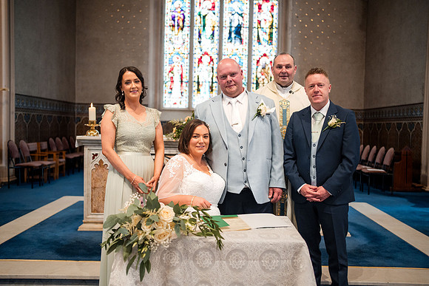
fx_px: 417
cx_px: 214
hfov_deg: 54.4
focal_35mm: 35
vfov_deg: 37.9
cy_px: 143
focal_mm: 35
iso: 2000
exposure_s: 1/250
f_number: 2.2
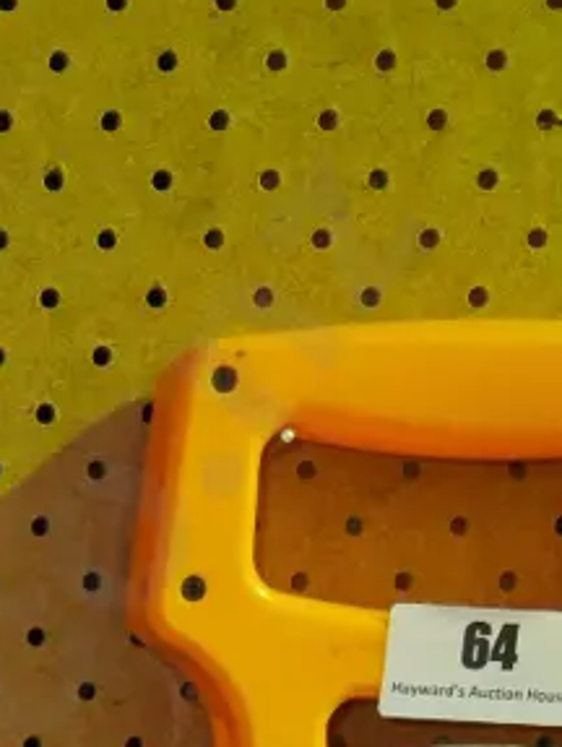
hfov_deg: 12.0
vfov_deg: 15.3
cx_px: -425
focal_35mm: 114
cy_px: 1255
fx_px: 2462
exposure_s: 1/60
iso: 3200
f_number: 4
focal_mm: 16
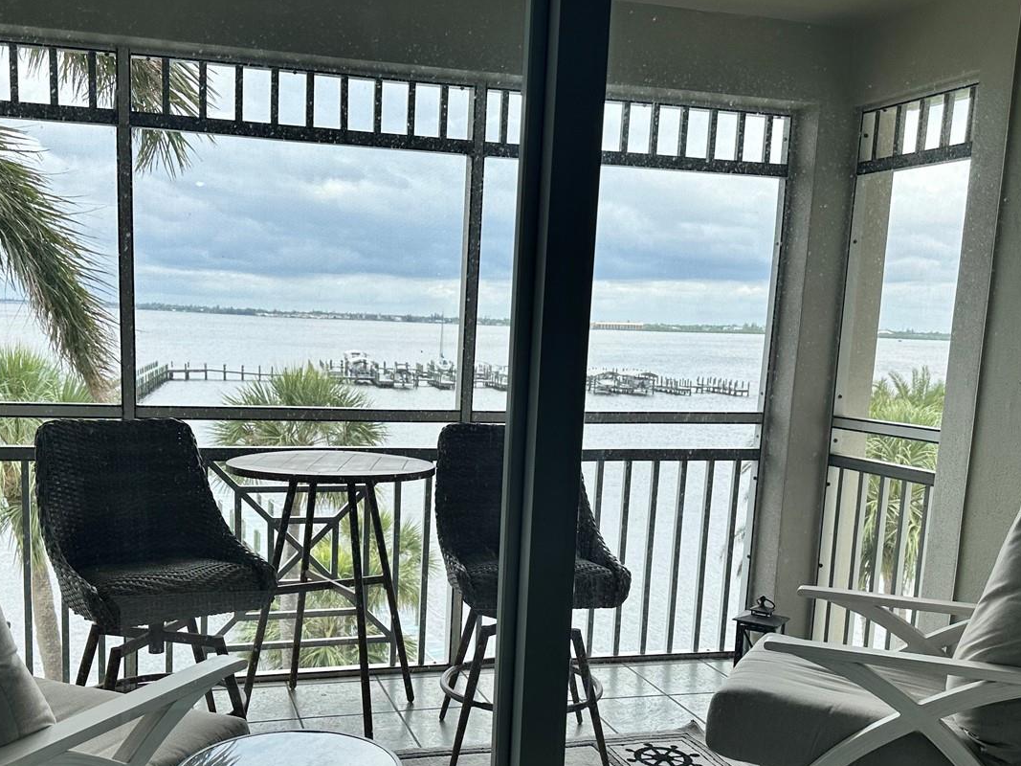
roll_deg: -2.4
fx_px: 1062
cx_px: 436
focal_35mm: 36
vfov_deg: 39.3
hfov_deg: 51.2
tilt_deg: -9.7
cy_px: 495
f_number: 1.78
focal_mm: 6.86
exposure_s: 1/1453
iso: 80
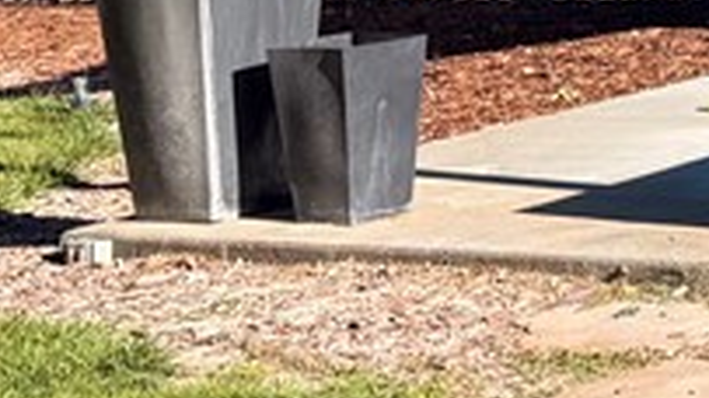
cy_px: -272
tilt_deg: +1.0
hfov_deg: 13.0
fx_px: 2481
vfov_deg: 8.9
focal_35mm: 132
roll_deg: +2.0
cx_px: 1617
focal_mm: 6.76
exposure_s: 1/3021
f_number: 1.78
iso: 80
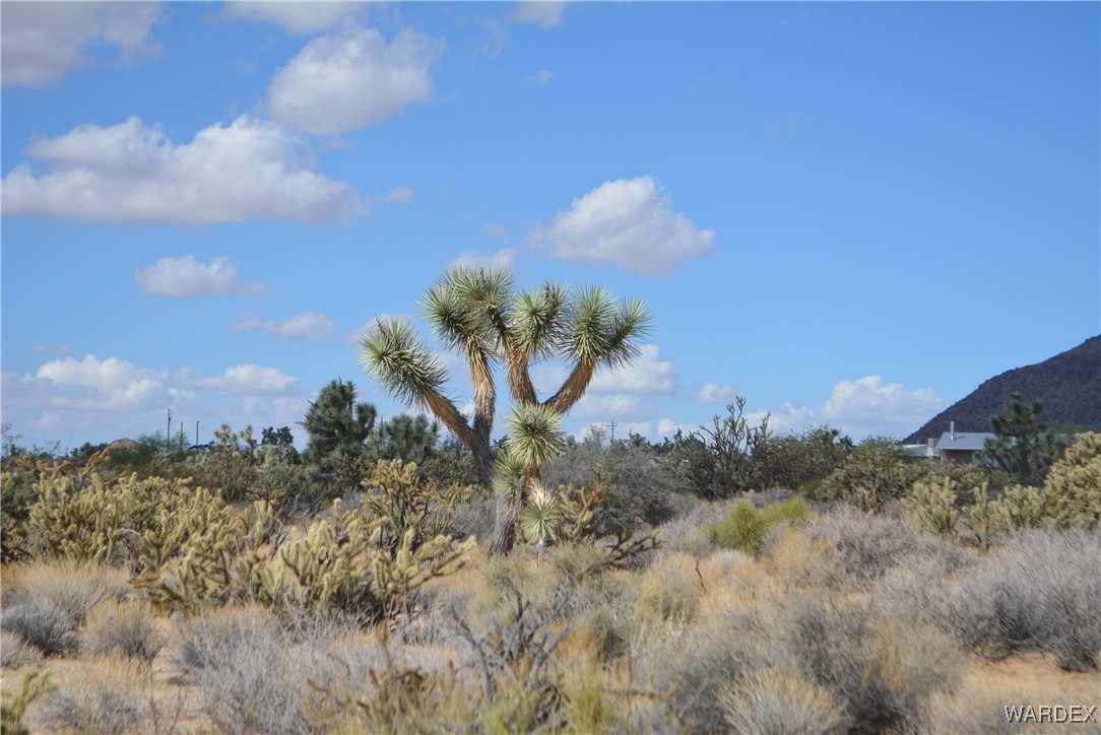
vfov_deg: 16.6
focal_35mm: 82
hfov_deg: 24.6
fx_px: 2524
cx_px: 550
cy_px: 368
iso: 400
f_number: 7.1
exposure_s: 1/1600
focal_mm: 55
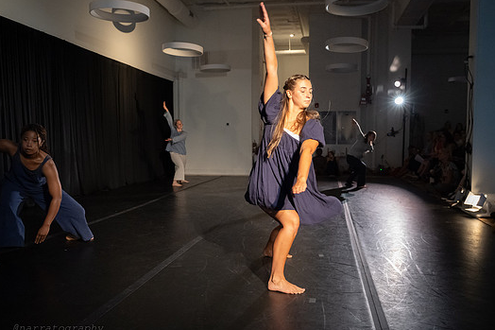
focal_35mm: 31
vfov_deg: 42.3
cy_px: 162
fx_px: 426
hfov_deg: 60.2
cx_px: 268
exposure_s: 1/400
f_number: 3.5
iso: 6400
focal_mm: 28
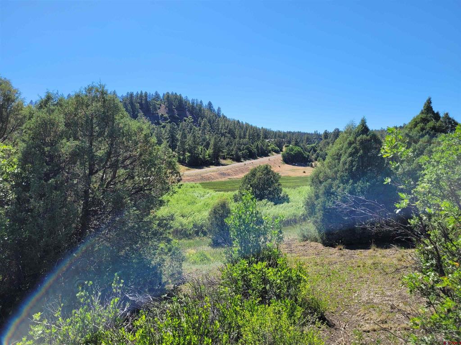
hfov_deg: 67.3
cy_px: 172
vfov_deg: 53.1
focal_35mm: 26
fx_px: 346
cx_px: 230
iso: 40
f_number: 1.8
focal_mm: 5.4
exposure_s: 1/1746
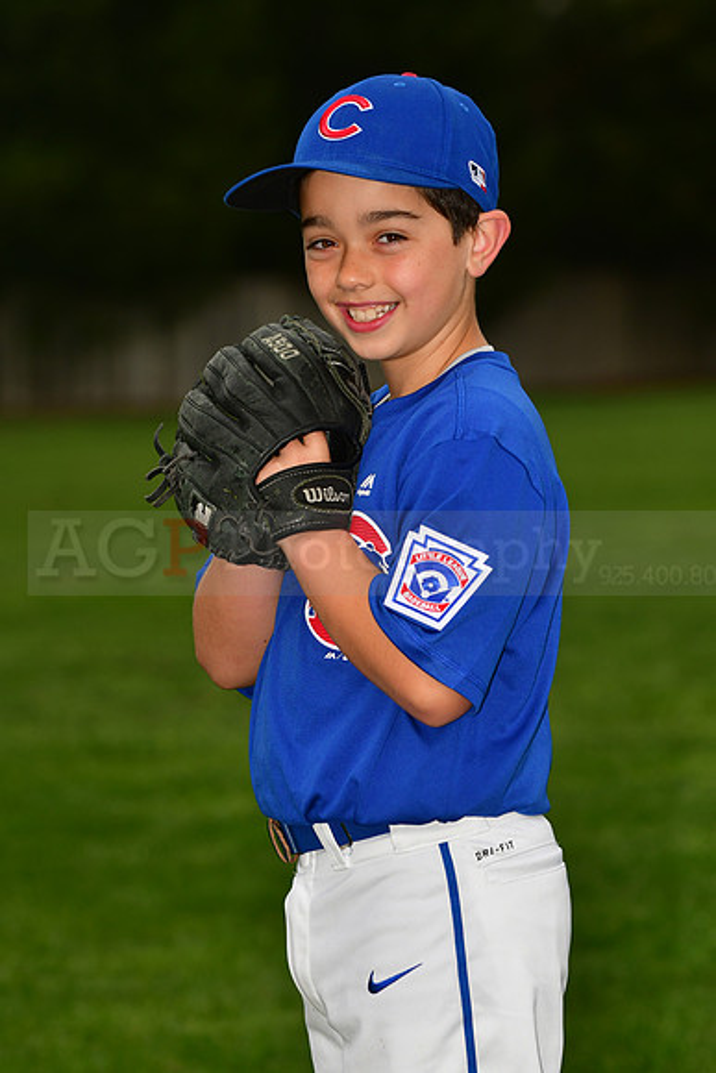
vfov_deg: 10.5
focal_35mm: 195
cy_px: 536
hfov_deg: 7.0
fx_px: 5814
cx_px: 358
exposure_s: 1/1250
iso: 400
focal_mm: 130
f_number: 5
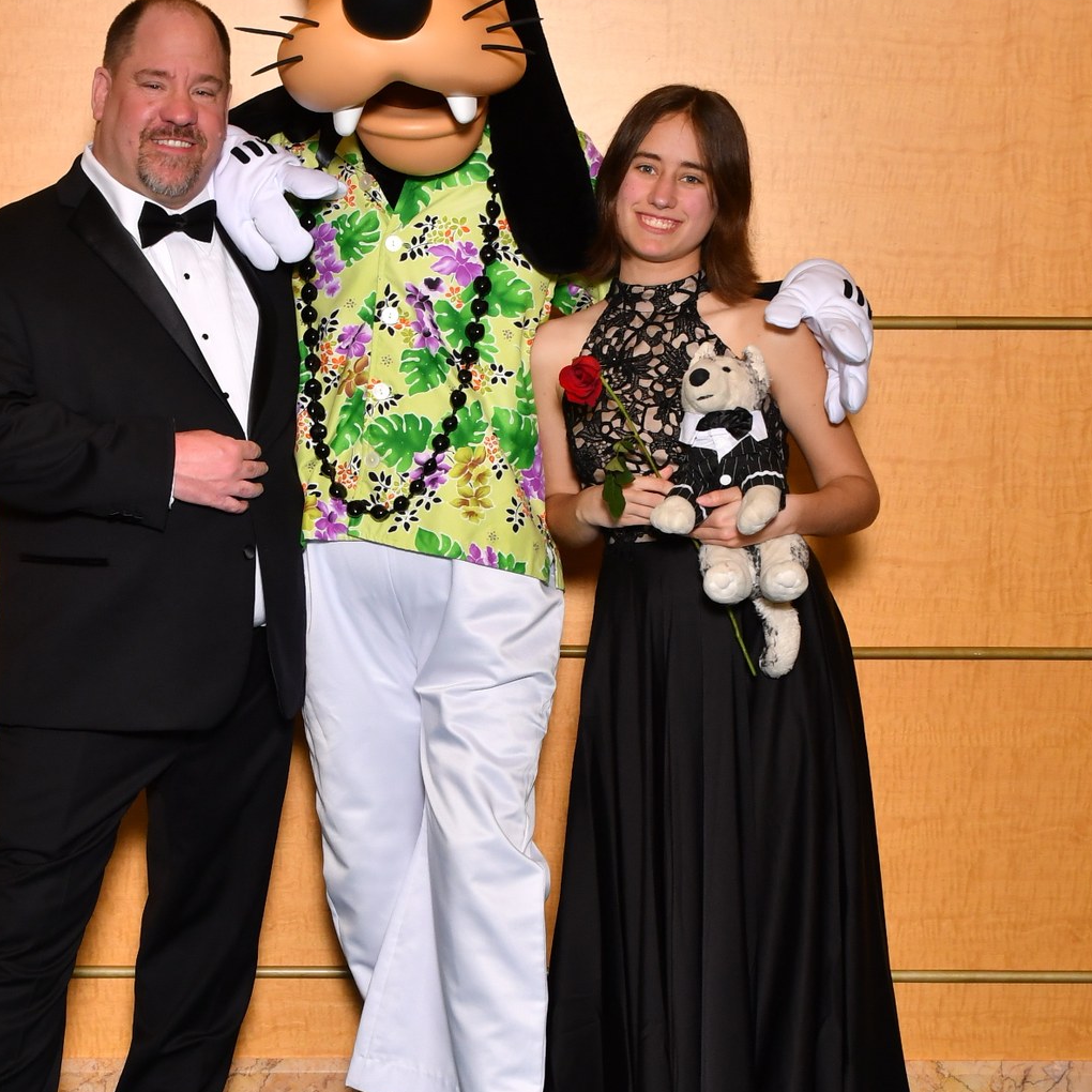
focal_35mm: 90
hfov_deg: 19.3
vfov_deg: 19.3
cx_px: 405
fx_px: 3212
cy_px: 620
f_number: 6.3
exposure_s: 1/125
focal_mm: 30
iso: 500
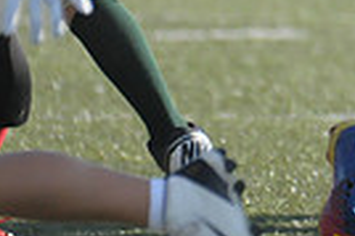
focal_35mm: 1690
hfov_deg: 1.2
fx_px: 16645
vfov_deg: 0.8
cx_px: 681
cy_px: -160
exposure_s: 1/5000
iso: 1600
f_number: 4
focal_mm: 260
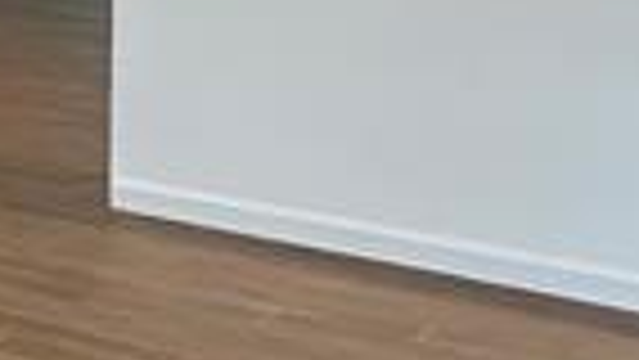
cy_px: -198
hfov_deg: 15.6
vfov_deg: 10.6
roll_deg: -0.9
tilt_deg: -1.5
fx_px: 1865
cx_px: -626
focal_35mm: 110
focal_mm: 2.22
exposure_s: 1/60
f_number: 2.2
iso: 250
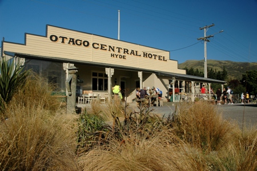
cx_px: 128
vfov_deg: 40.0
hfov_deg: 57.2
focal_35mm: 33
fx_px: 236
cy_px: 86
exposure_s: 1/250
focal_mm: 22
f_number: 8
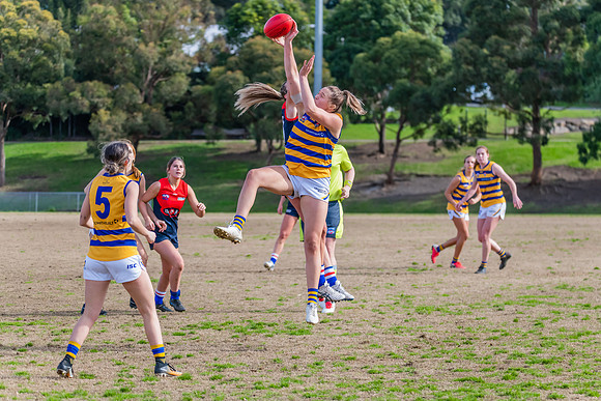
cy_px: 206
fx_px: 2640
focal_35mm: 158
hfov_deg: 13.0
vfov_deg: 8.7
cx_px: 316
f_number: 6.3
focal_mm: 150
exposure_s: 1/1600
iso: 800
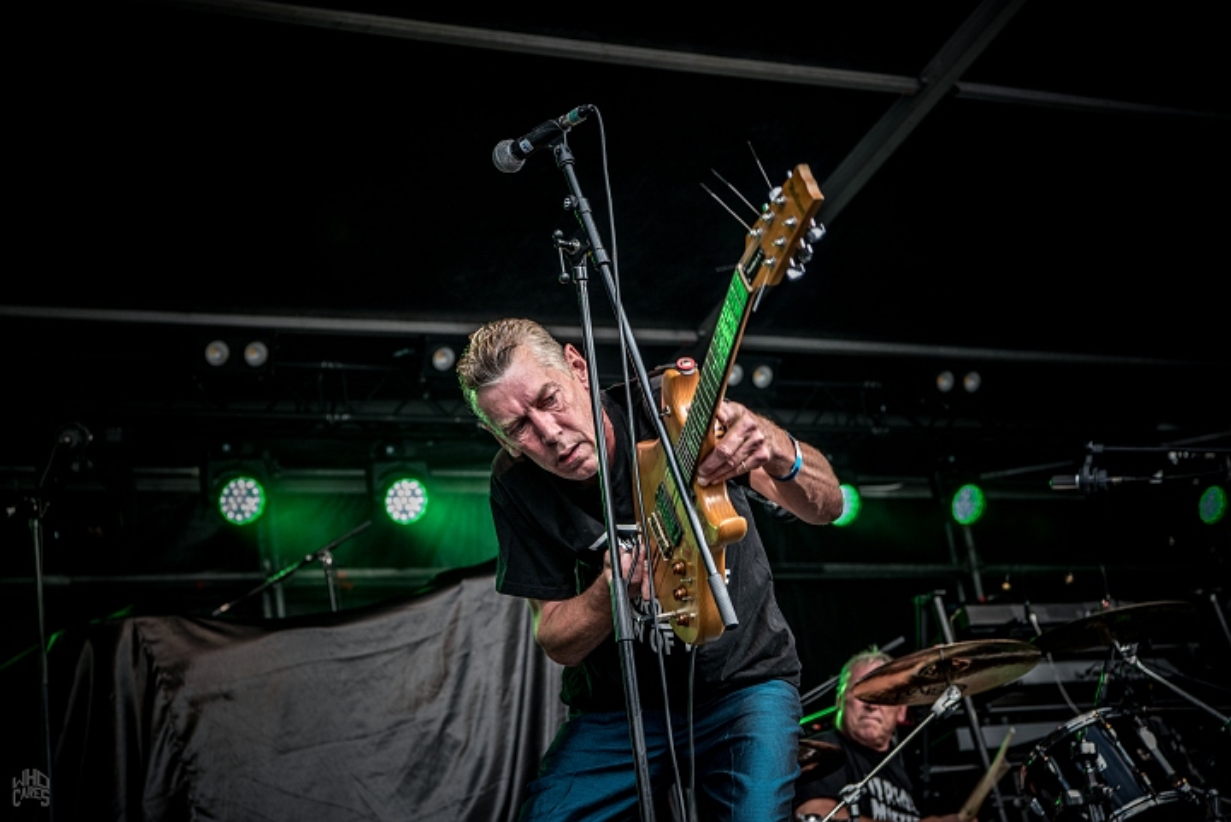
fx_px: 2395
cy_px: 411
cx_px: 616
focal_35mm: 70
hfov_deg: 28.8
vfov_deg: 19.5
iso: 500
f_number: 5.6
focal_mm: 70
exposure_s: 1/125
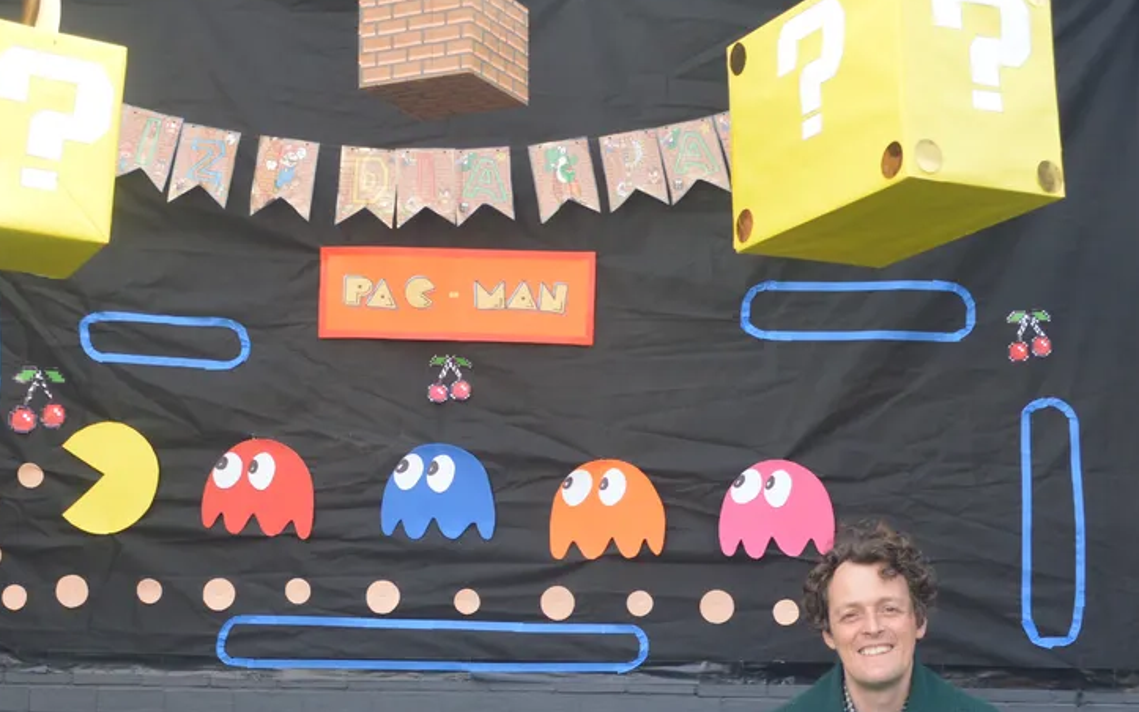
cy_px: 594
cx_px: 566
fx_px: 1863
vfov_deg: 21.3
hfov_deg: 34.0
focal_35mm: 60
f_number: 4.5
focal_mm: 20
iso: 400
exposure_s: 1/80
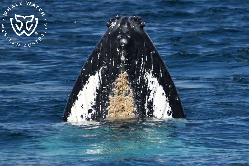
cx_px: 124
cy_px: 83
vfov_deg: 2.3
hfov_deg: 3.4
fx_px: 4146
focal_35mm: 600
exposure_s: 1/8000
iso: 900
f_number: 6.3
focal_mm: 600
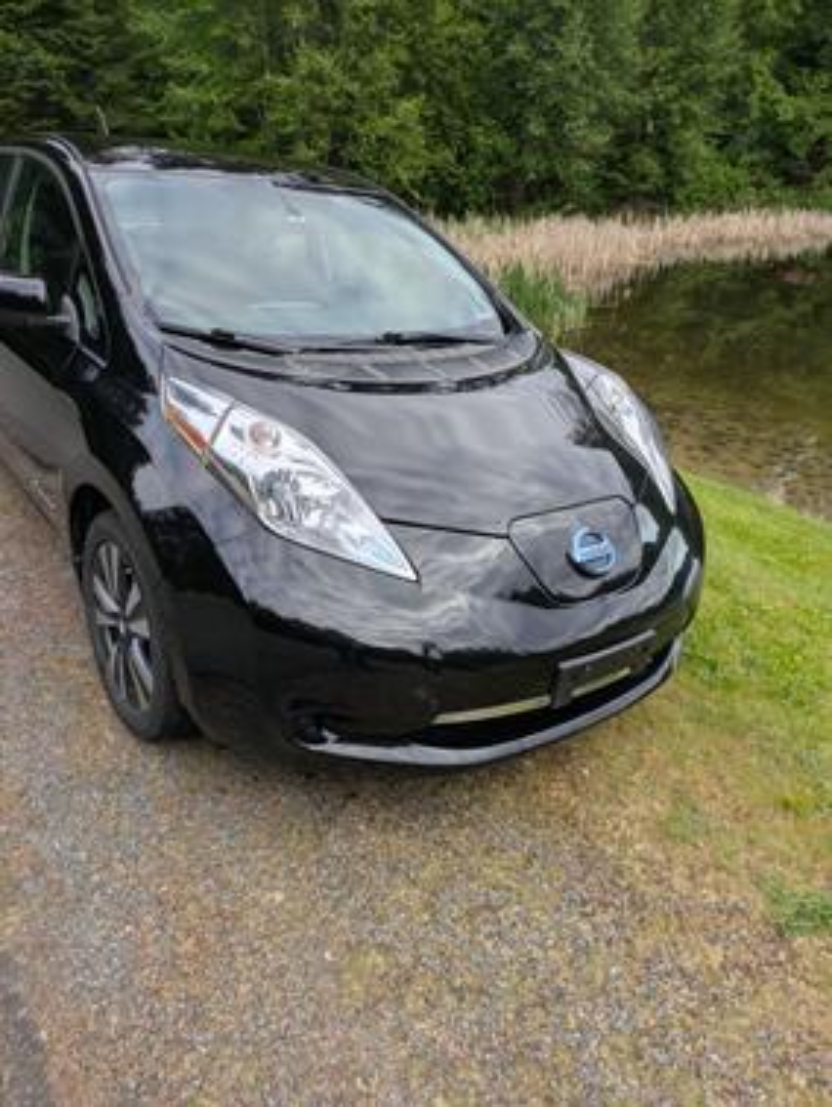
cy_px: 554
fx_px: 800
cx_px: 416
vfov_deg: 69.4
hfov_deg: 54.9
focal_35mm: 25
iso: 43
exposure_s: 1/534
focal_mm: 5.43
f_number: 1.89
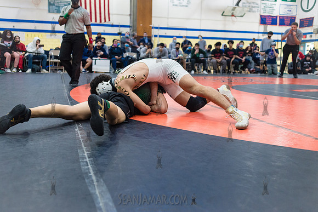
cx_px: 159
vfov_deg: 37.9
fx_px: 309
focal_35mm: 35
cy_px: 106
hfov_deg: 54.4
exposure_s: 1/400
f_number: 3.5
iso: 4000
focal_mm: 35
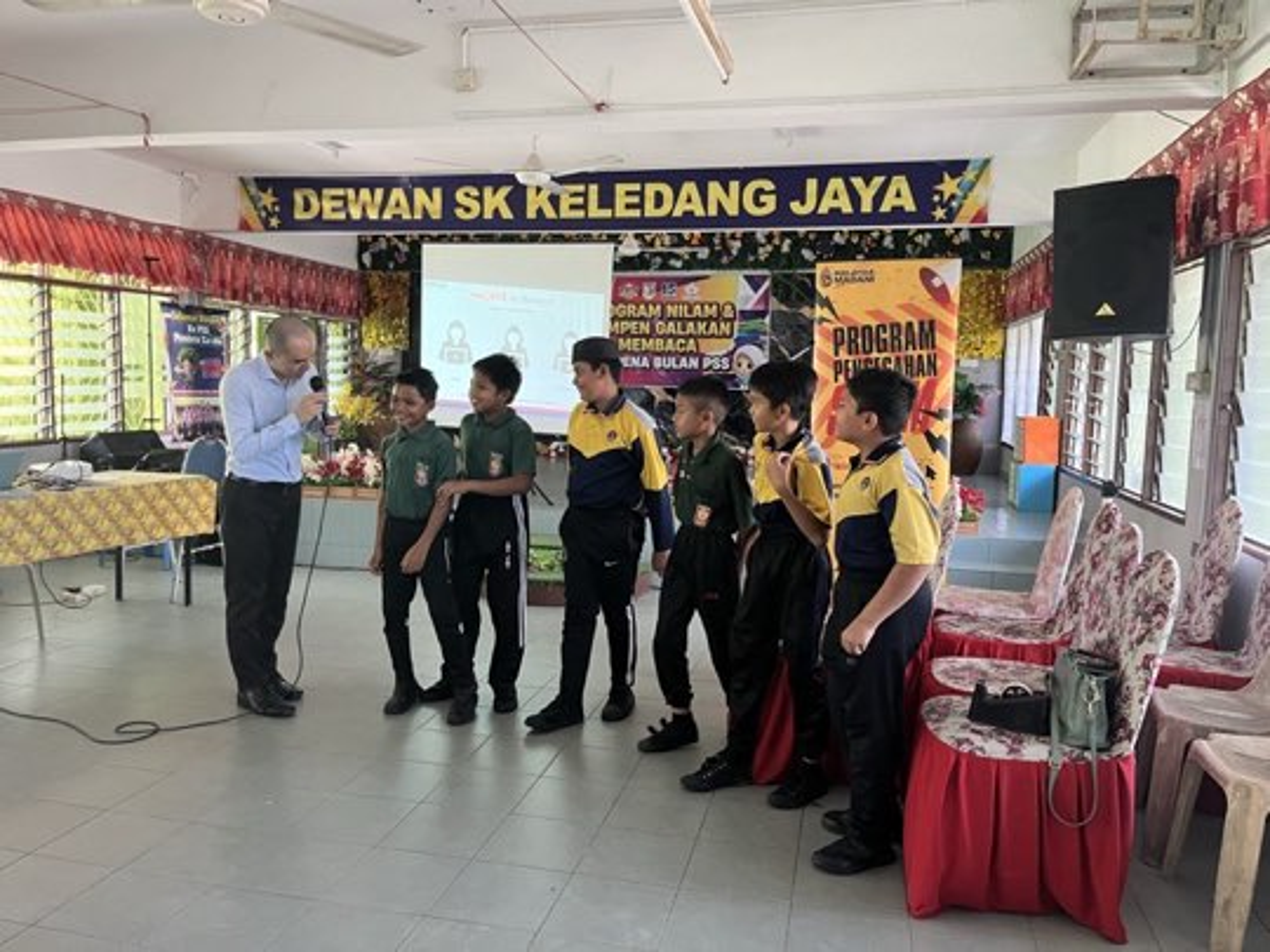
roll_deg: -0.6
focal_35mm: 26
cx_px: 635
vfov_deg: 53.1
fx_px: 954
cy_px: 476
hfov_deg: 67.3
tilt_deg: -6.0
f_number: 1.6
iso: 125
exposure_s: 1/79
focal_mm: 5.1
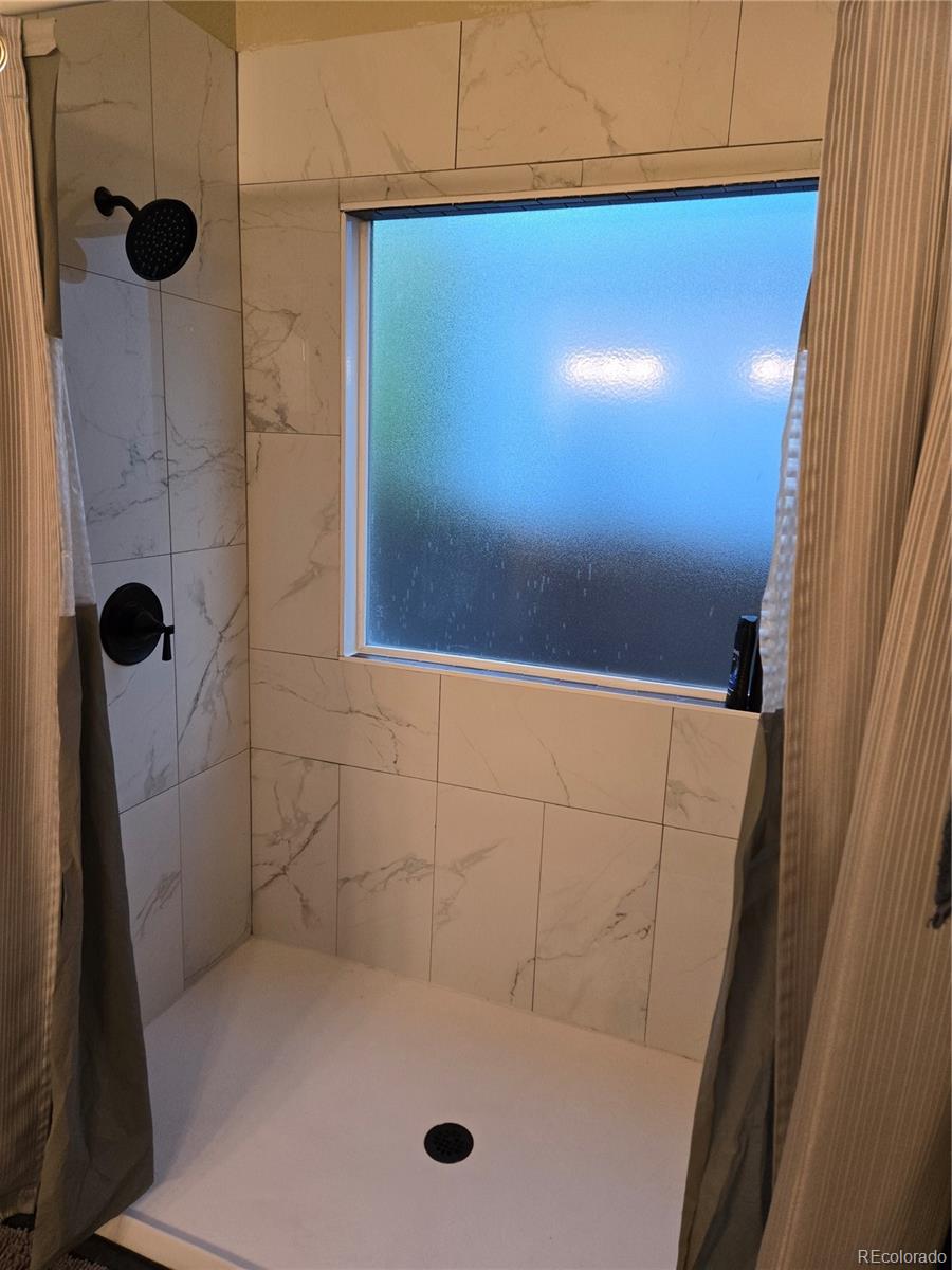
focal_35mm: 23
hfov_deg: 58.9
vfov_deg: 73.9
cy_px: 635
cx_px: 476
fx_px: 843
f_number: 1.8
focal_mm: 5.4
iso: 320
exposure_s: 1/120
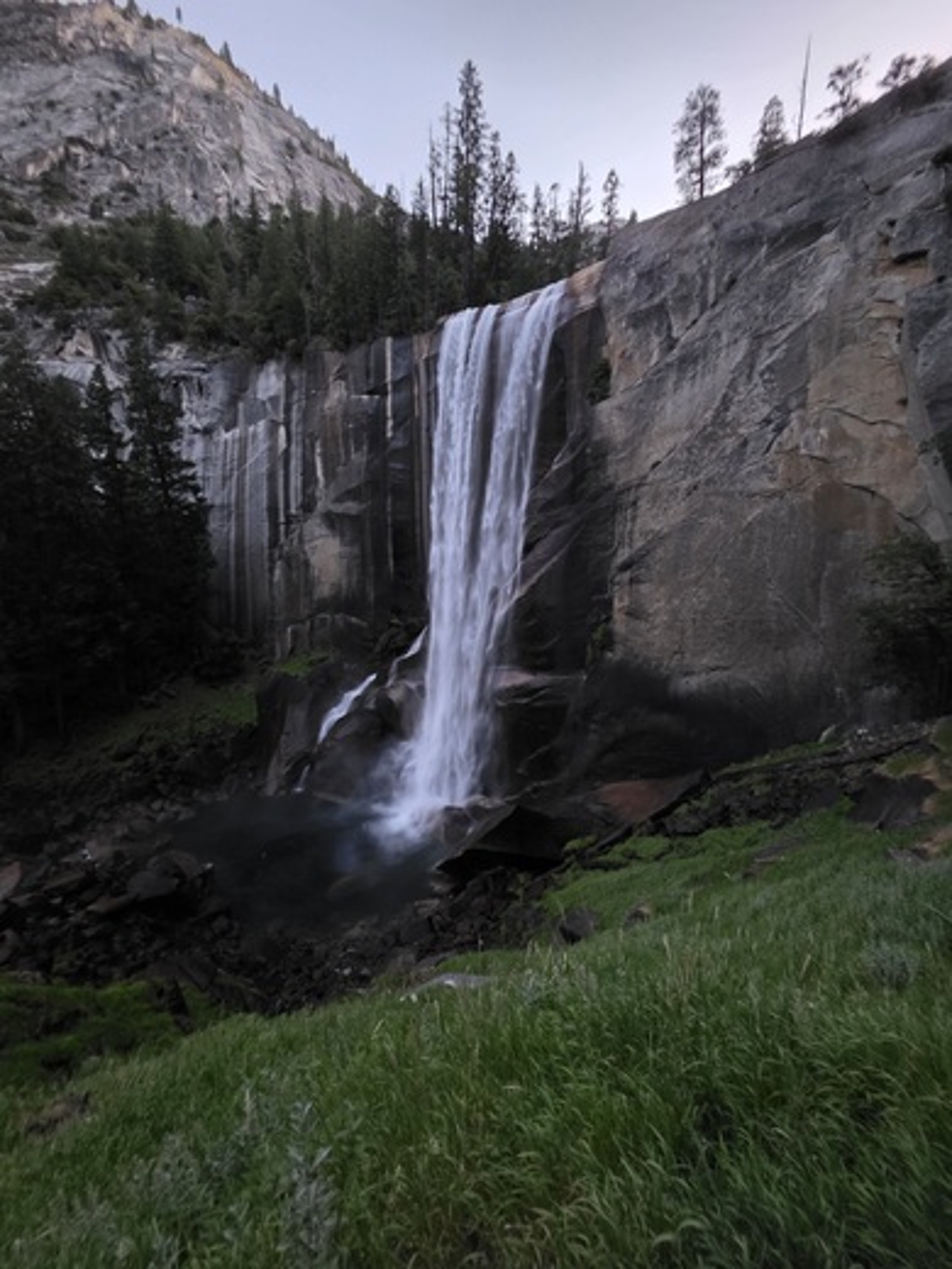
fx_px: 477
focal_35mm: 13
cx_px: 476
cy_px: 634
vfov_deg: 106.2
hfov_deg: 89.9
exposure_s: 1/24
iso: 1000
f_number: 1.9
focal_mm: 2.2
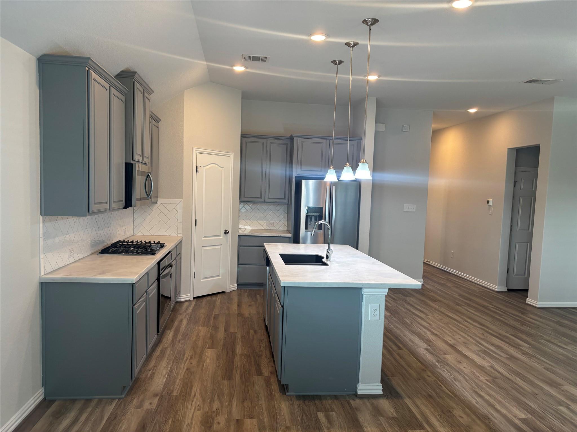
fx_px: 433
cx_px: 288
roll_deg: -2.5
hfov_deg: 67.3
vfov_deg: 53.1
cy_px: 216
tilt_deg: -5.1
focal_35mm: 26
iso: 100
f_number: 1.6
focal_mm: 5.96
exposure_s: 1/60
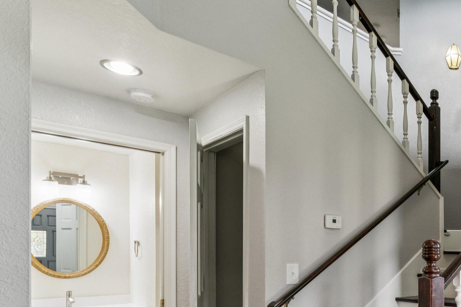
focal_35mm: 31
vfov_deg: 39.9
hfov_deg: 49.4
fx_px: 400
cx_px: 457
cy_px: 259
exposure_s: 1/6
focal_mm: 15.6
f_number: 13
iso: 400
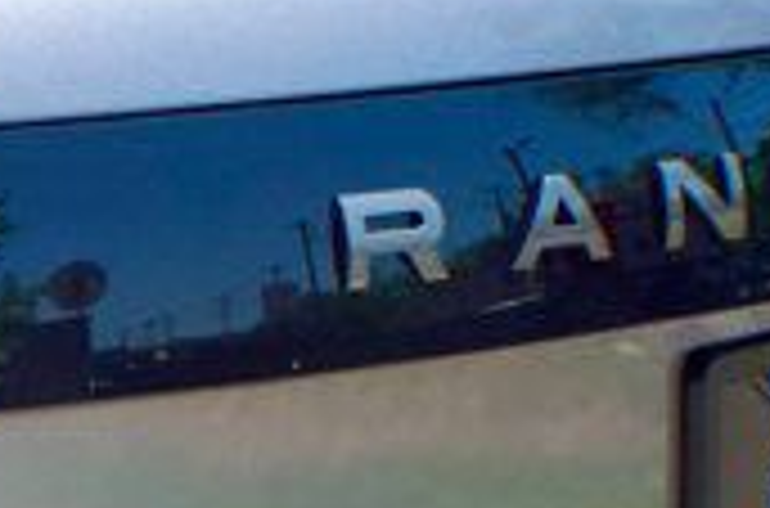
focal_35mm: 281
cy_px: 677
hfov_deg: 7.2
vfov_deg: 4.8
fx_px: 5994
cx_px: -572
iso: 2000
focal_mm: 50
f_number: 13
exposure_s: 1/640
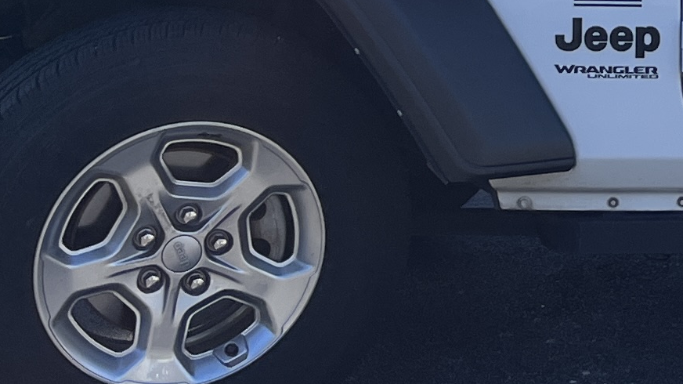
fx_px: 2372
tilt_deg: -1.5
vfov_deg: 9.0
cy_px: -242
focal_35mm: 131
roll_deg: -0.3
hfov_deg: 14.9
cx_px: 1099
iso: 50
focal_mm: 5.1
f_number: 1.6
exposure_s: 1/1129
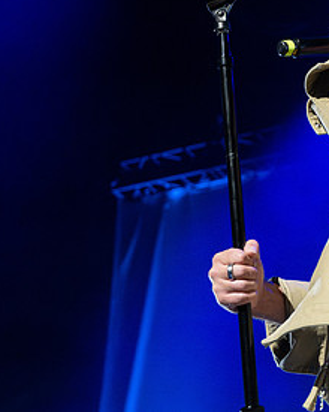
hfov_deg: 14.3
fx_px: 1278
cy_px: 106
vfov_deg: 18.2
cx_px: 369
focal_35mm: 105
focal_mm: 50
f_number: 4
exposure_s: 1/320
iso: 5000
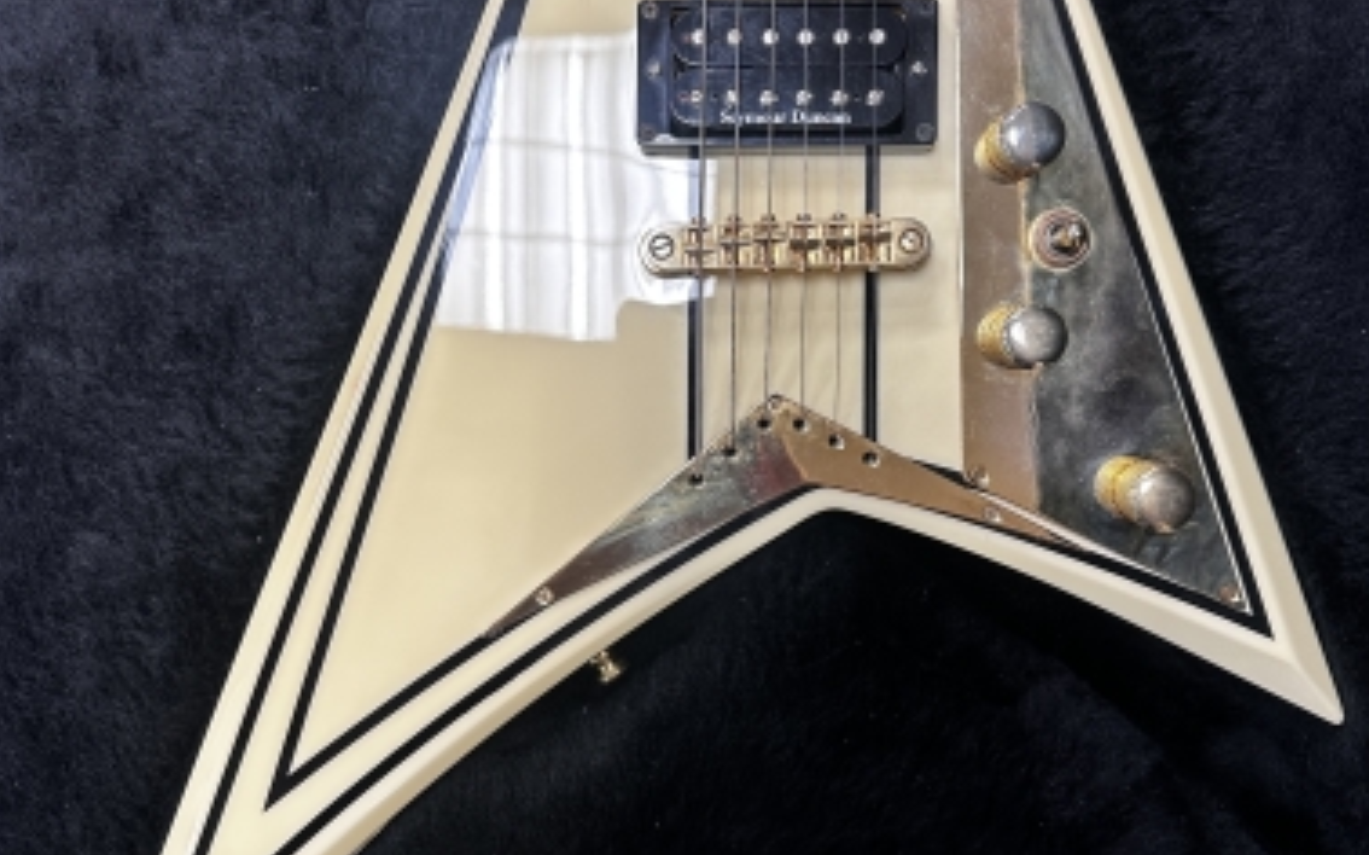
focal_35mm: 35
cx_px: 681
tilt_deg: -87.3
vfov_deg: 36.2
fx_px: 1305
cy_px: 355
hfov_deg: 55.3
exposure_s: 1/120
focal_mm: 6.86
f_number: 1.78
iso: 160
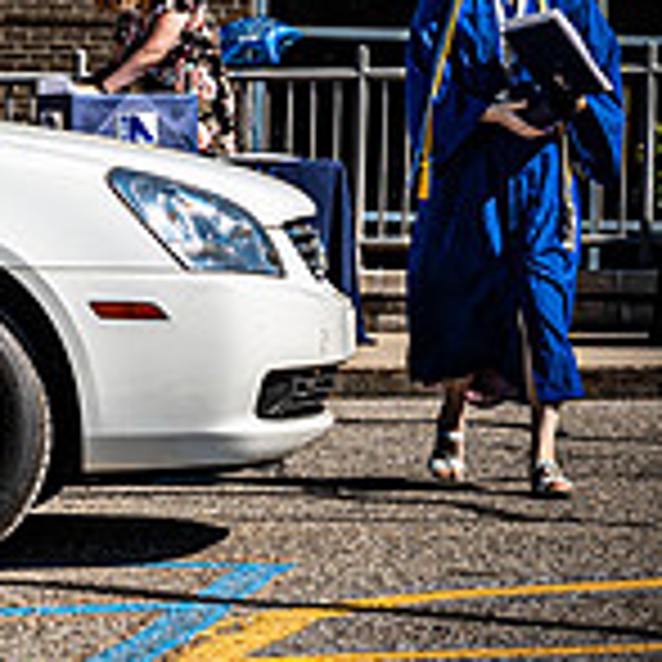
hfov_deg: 8.6
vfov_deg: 8.7
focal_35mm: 200
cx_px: -291
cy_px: 110
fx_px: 4327
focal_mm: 50
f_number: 8
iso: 100
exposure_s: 1/400
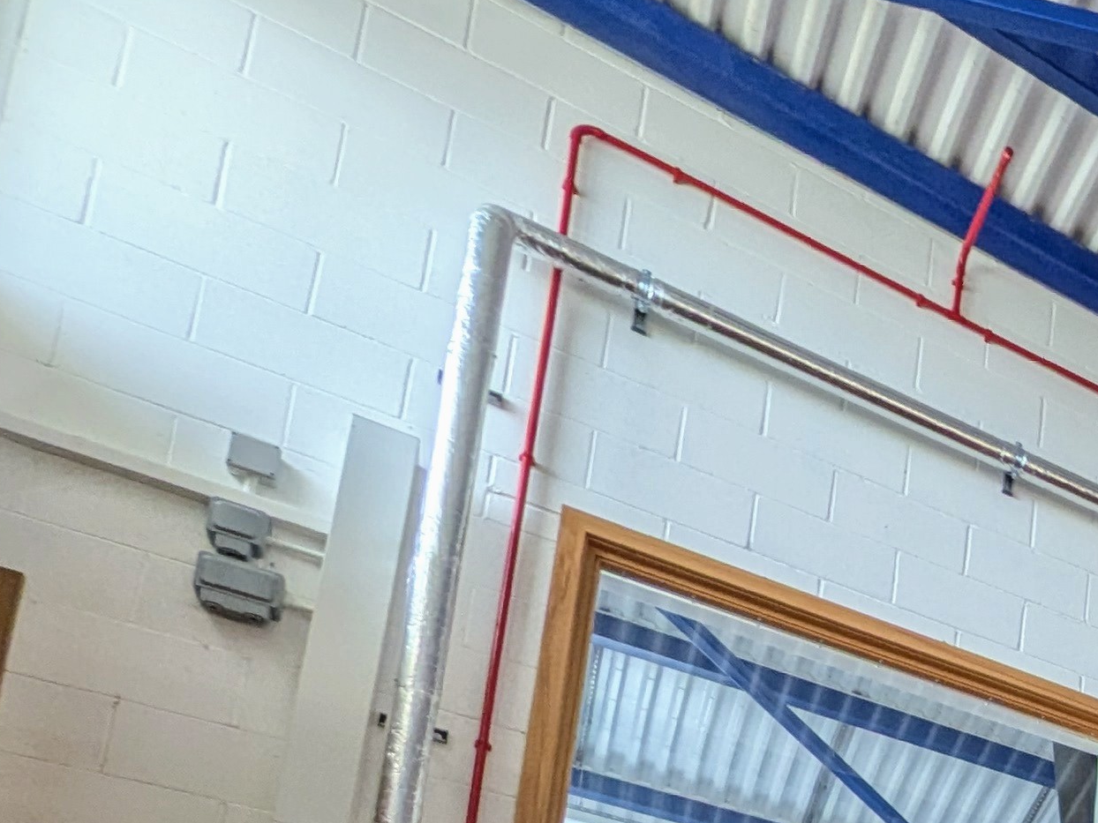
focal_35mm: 45
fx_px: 1427
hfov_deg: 26.7
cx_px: 1724
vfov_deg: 24.4
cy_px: 1263
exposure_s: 1/100
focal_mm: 1.83
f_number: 2.2
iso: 65
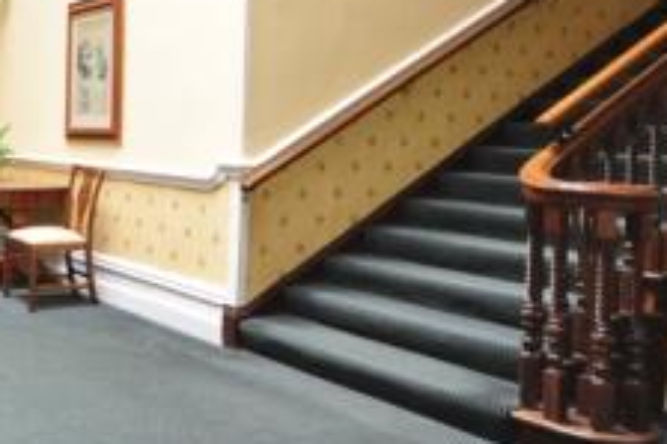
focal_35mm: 44
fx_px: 815
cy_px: 128
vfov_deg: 30.1
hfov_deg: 39.7
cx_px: 15
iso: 200
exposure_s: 1/5
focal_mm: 10
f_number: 4
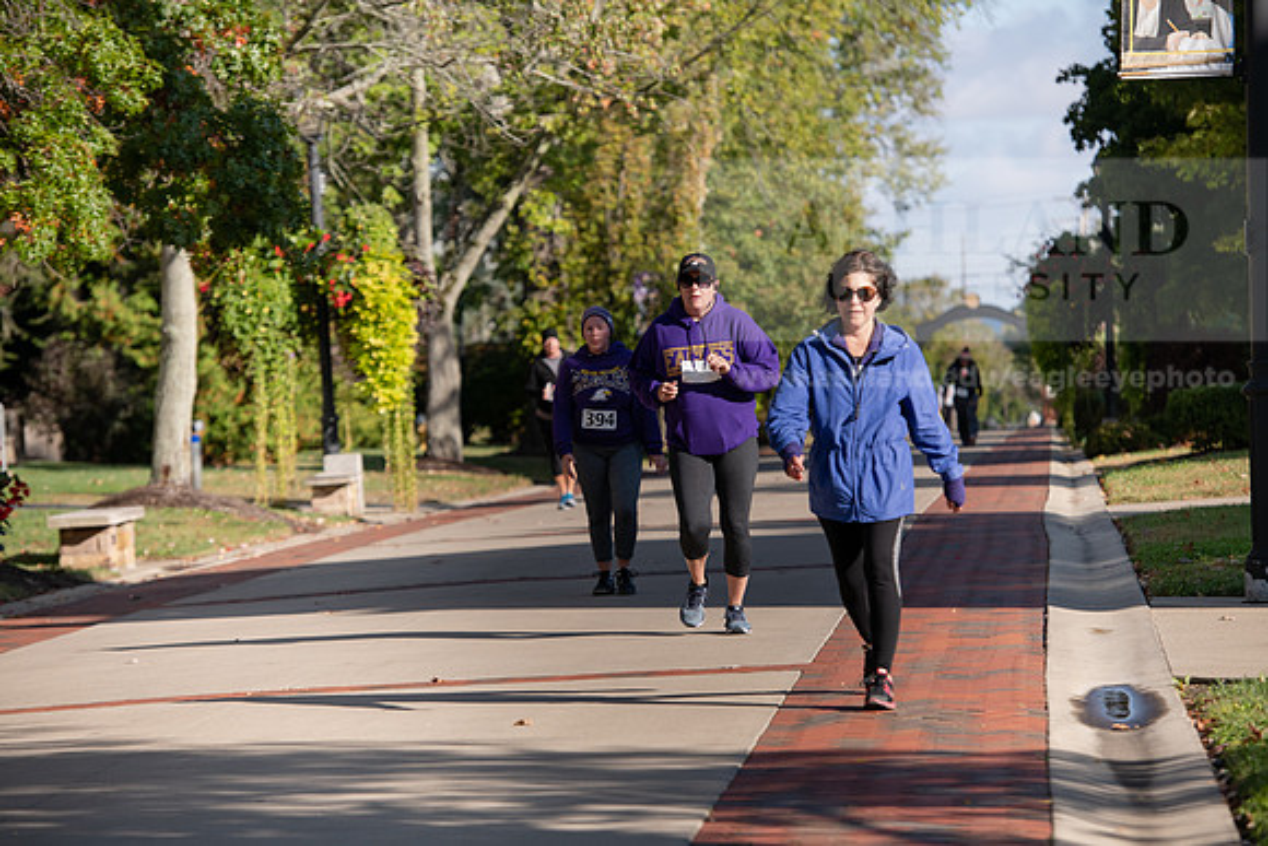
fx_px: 5108
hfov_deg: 14.2
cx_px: 634
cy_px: 423
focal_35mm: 145
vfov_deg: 9.5
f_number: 4.5
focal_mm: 145
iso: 250
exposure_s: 1/1000
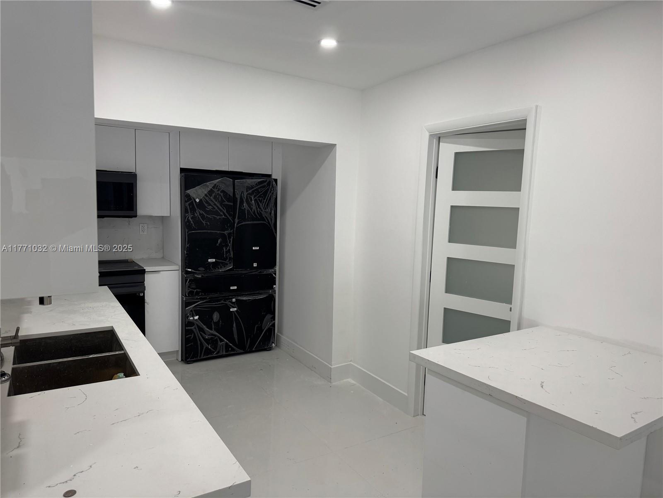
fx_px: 460
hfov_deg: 71.6
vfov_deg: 56.8
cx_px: 332
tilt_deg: -7.0
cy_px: 249
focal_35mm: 24
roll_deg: -2.3
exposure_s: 1/121
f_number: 1.78
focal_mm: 6.76
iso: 125
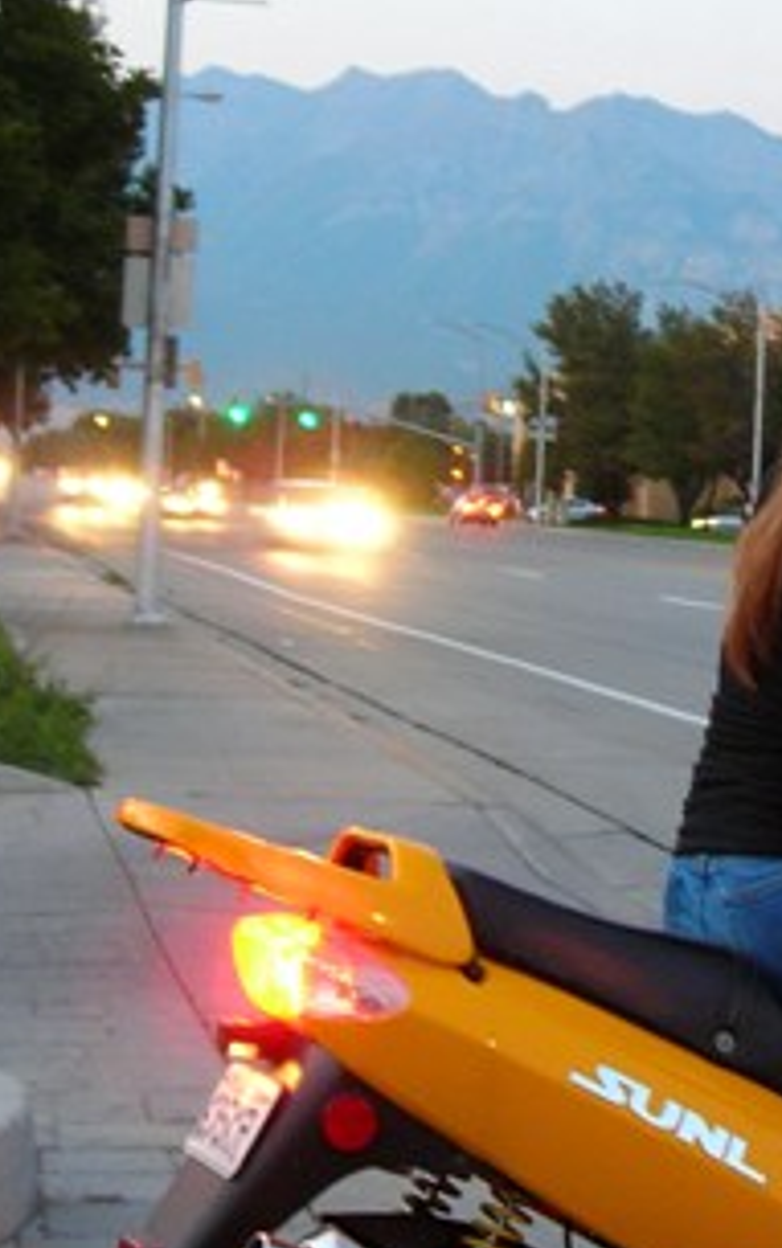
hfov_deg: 14.5
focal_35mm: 88
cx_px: 864
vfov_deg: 23.5
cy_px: 640
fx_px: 2996
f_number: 3.2
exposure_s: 1/3.9
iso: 115
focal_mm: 6.3
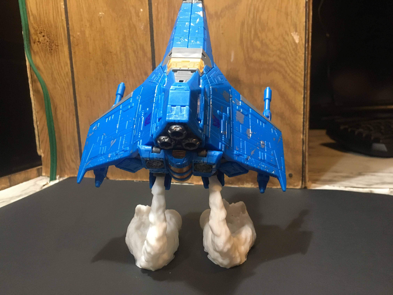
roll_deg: +3.7
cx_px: 196
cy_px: 148
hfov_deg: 61.7
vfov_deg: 48.2
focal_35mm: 29
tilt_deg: -8.4
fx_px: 329
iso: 200
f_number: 2.2
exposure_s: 1/30
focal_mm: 4.15
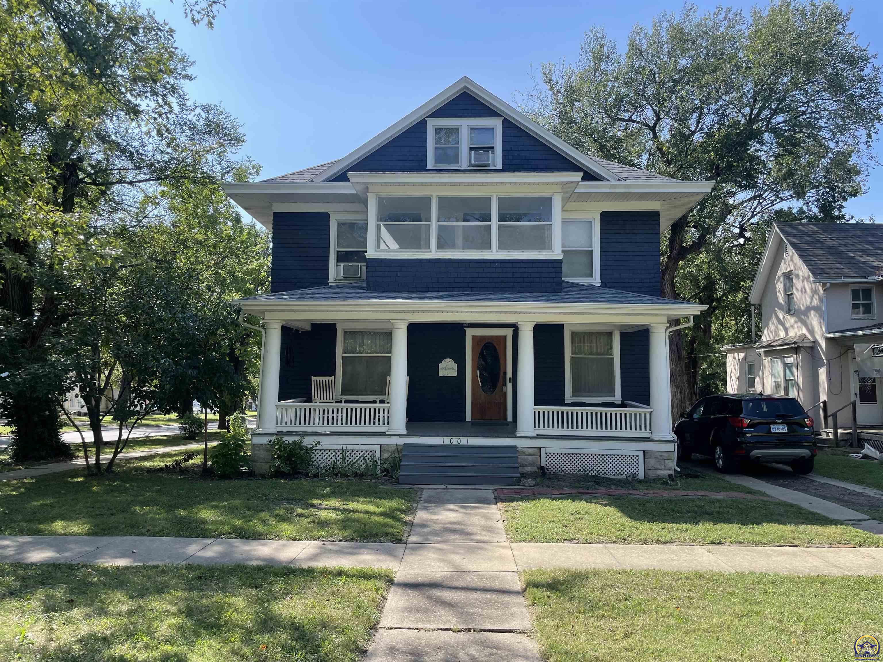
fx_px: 663
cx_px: 442
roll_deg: -0.1
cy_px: 331
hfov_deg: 67.3
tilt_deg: +5.1
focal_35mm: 26
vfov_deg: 53.1
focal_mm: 4.2
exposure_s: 1/1082
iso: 32
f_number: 1.6
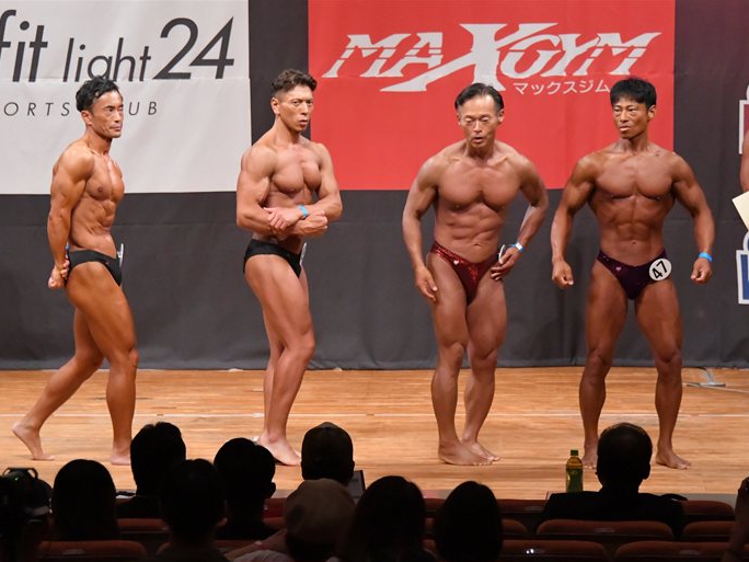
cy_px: 282
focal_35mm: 220
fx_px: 4760
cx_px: 361
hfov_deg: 9.0
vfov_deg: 6.8
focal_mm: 135
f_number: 5.6
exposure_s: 1/400
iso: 9000
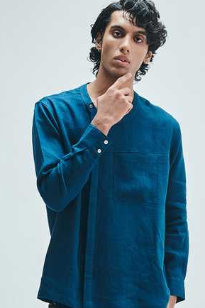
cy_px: 168
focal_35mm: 75
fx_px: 641
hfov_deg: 18.2
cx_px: 114
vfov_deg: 27.0
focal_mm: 62
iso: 400
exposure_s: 1/125
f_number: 8
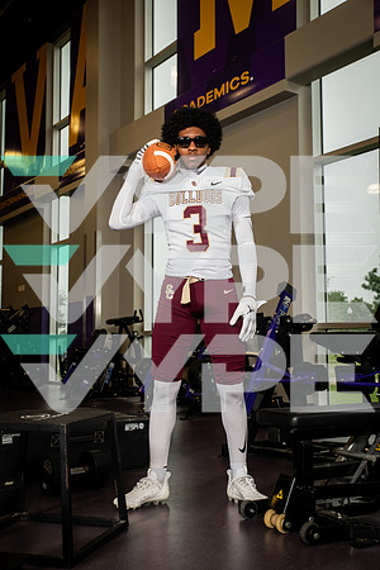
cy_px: 285
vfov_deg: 48.5
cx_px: 190
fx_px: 633
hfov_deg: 33.4
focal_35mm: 40
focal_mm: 40
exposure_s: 1/250
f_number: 5.6
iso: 500
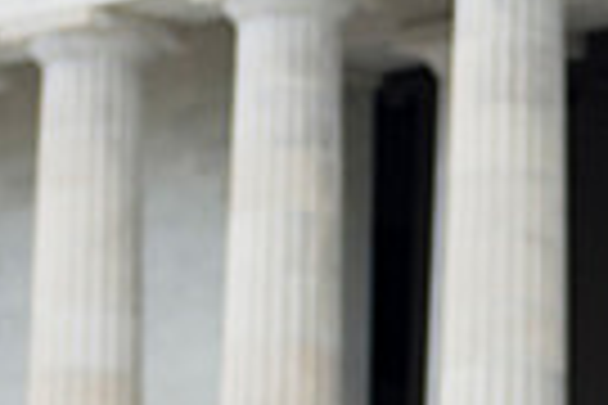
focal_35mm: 315
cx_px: 1003
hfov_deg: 6.4
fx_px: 5320
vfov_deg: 4.3
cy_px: 579
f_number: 3.2
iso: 160
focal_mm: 48
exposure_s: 1/1250
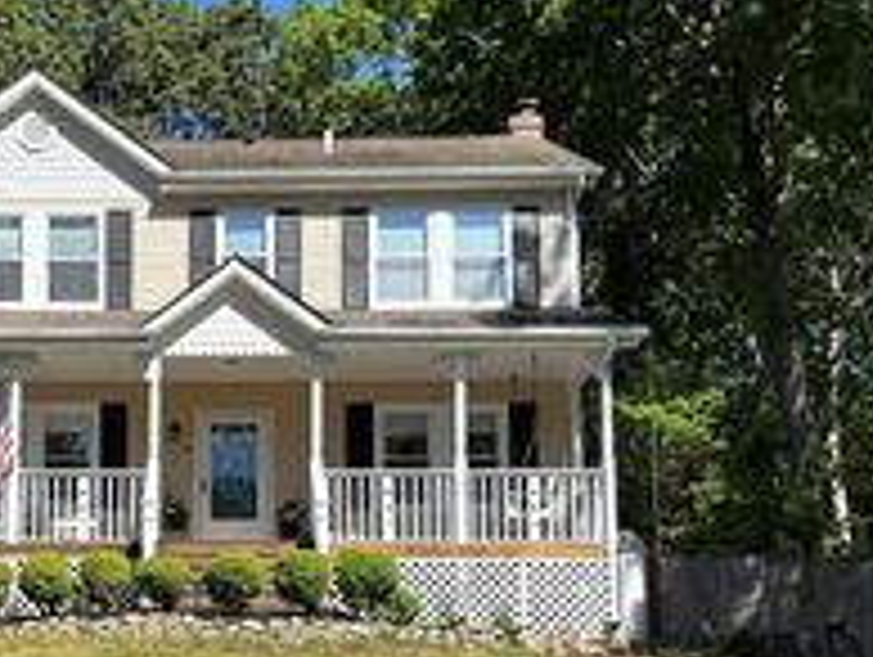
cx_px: 184
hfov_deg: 28.4
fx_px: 1692
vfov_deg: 21.5
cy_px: 587
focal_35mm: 67
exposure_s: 1/2242
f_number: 1.6
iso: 50
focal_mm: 5.96
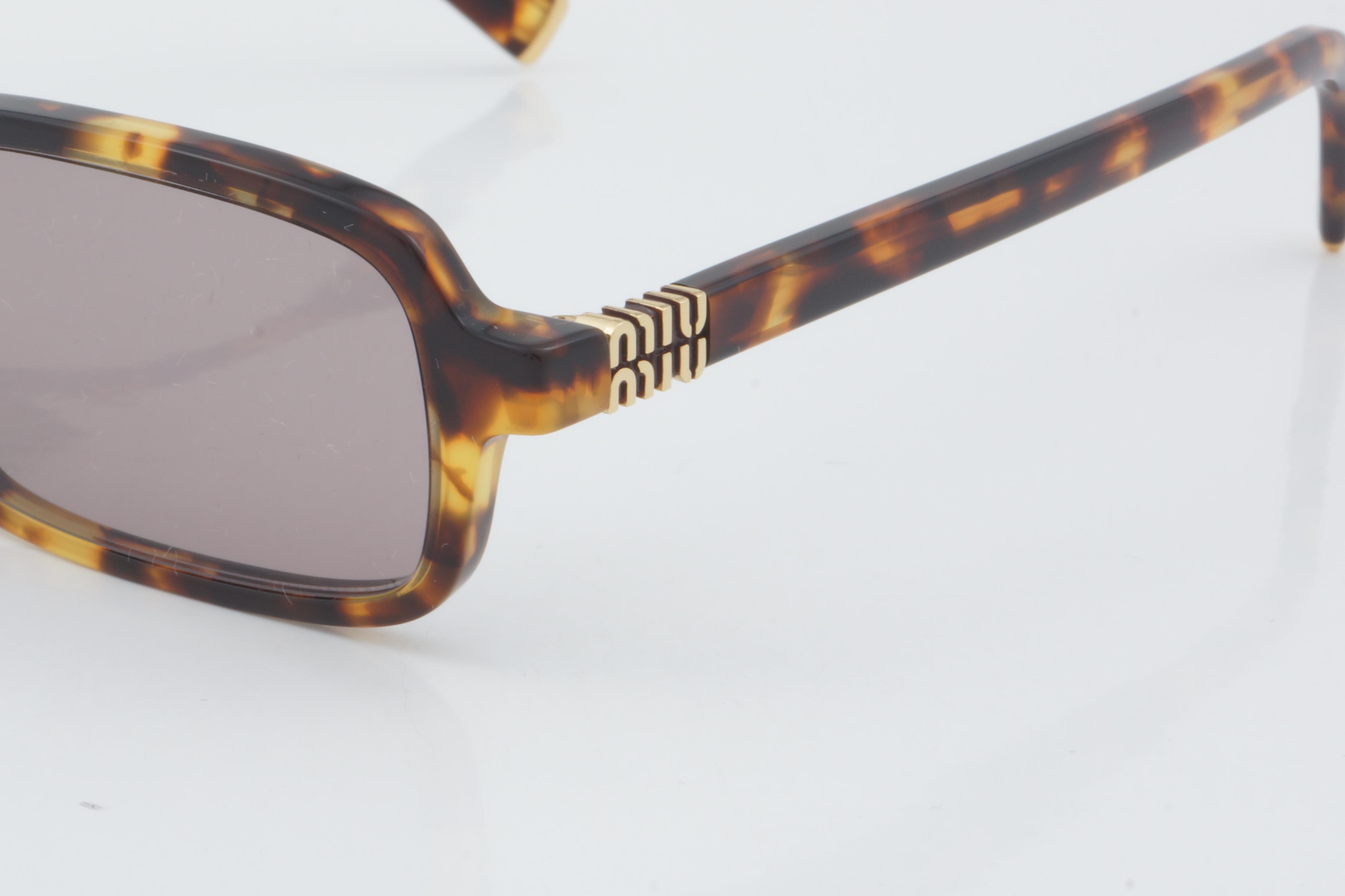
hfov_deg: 15.8
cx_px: 326
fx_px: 4811
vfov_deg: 10.6
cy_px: 276
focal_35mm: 129
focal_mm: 55
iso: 100
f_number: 32
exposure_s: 1/3
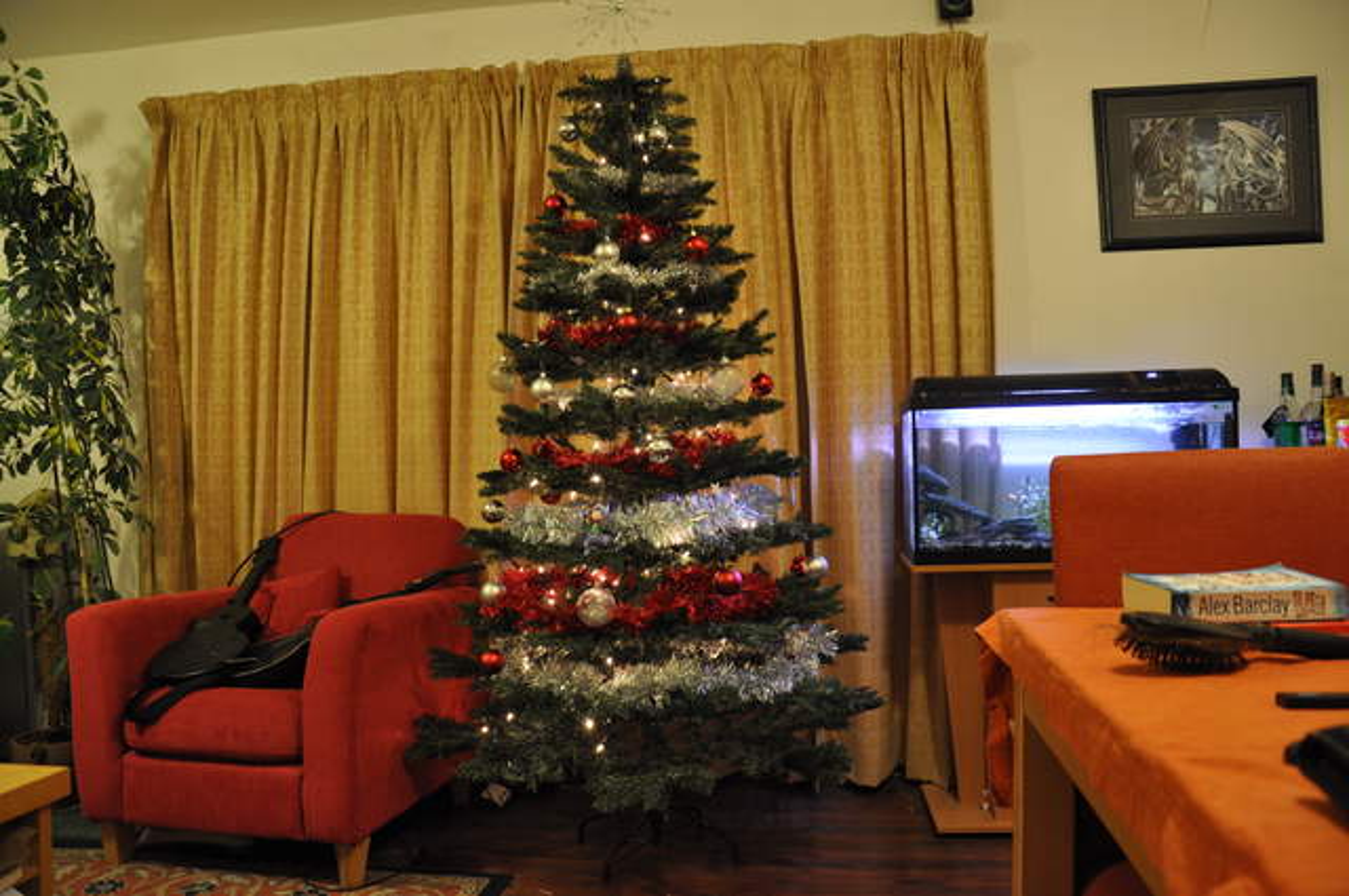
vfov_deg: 47.8
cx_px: 674
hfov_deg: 67.4
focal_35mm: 27
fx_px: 1010
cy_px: 448
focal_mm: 18
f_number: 3.5
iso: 640
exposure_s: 1/8
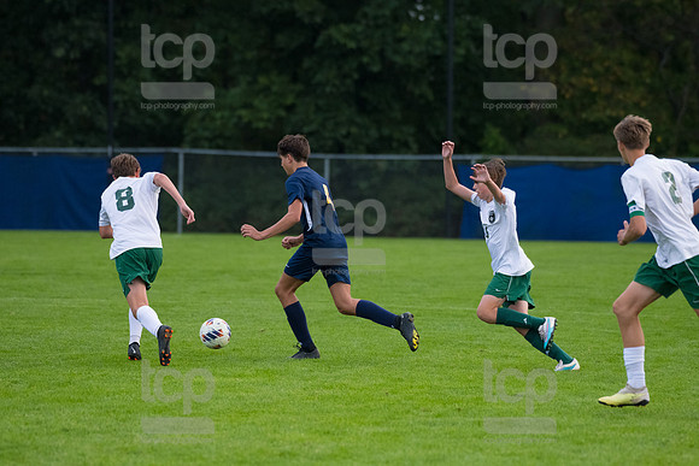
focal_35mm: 320
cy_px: 233
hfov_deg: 6.4
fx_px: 6214
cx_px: 350
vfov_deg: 4.3
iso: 3200
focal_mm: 320
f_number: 5.6
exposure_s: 1/2000
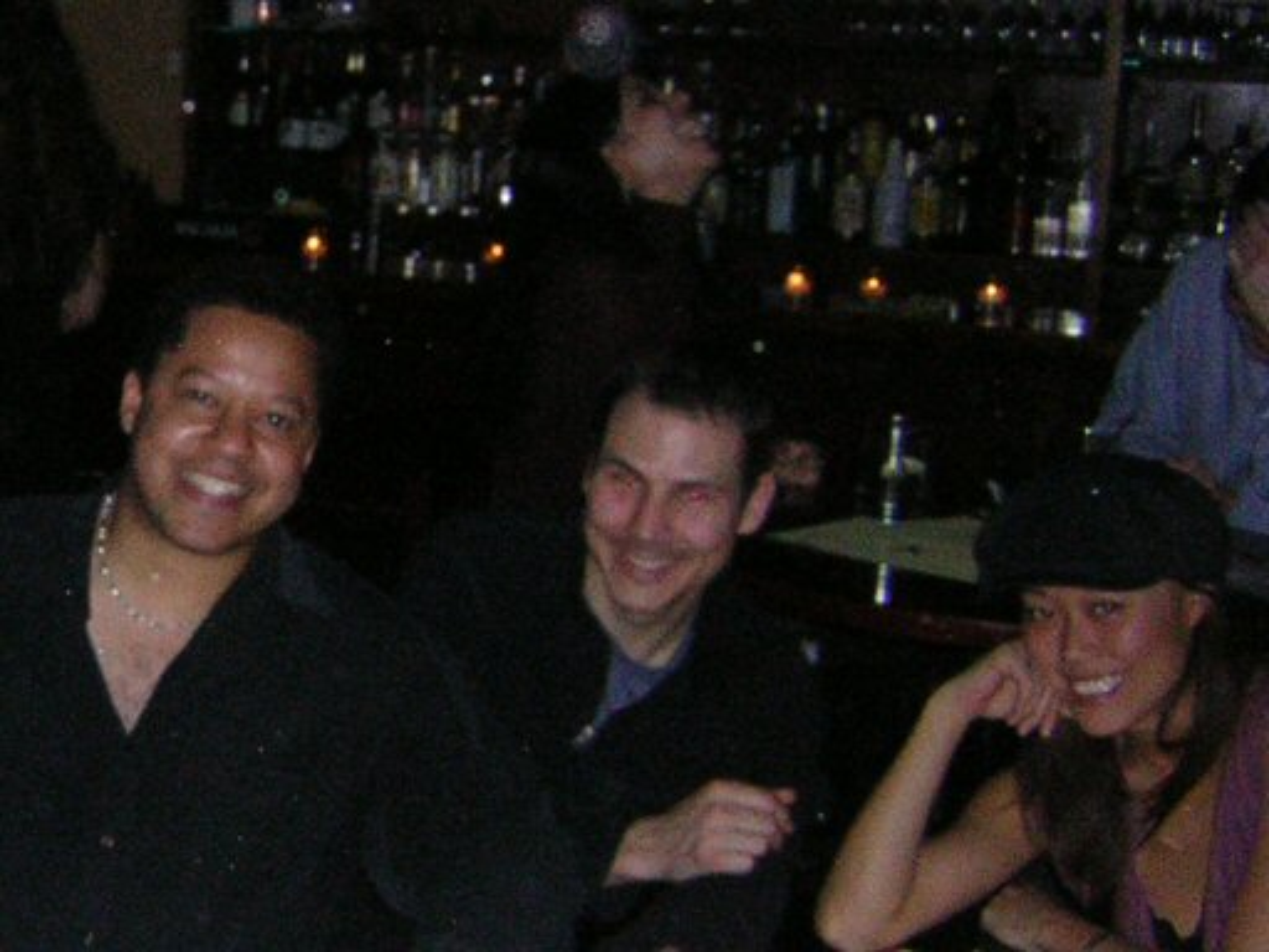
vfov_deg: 39.7
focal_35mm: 36
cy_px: 476
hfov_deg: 51.4
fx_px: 1320
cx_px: 634
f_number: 5.2
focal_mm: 4.7
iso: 200
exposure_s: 1/60.1
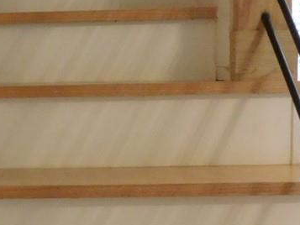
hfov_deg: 18.1
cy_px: 130
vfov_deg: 14.4
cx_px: -64
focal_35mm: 103
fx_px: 893
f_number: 3
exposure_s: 1/25
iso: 400
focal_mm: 4
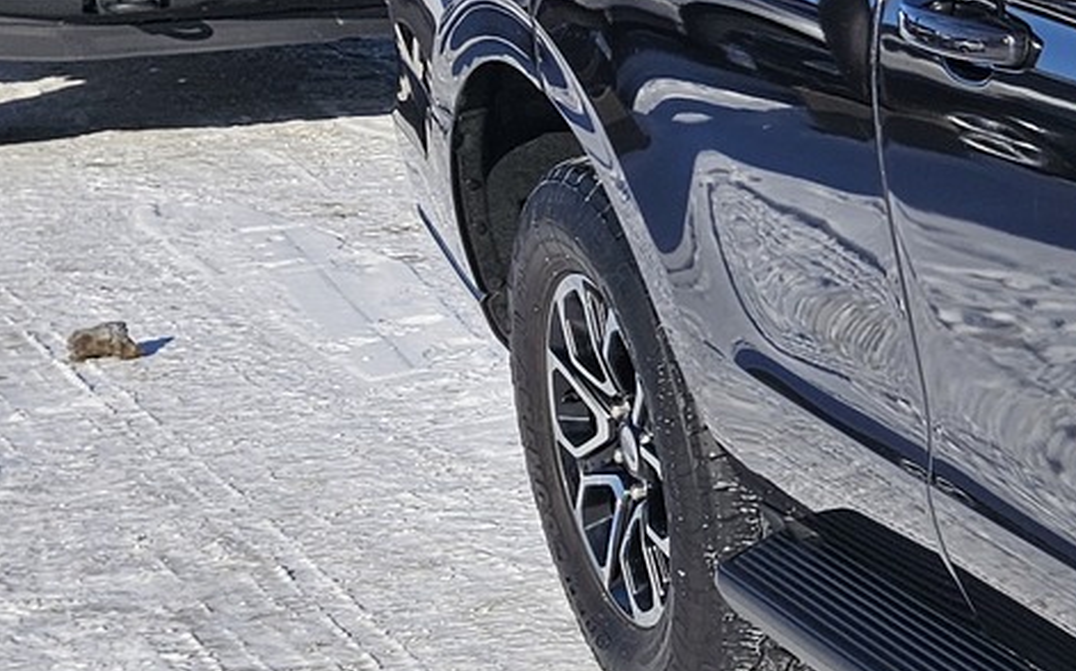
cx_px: 2280
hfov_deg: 15.1
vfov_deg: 12.3
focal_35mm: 106
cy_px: 518
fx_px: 3107
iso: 16
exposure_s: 1/1488
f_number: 1.7
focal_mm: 6.3
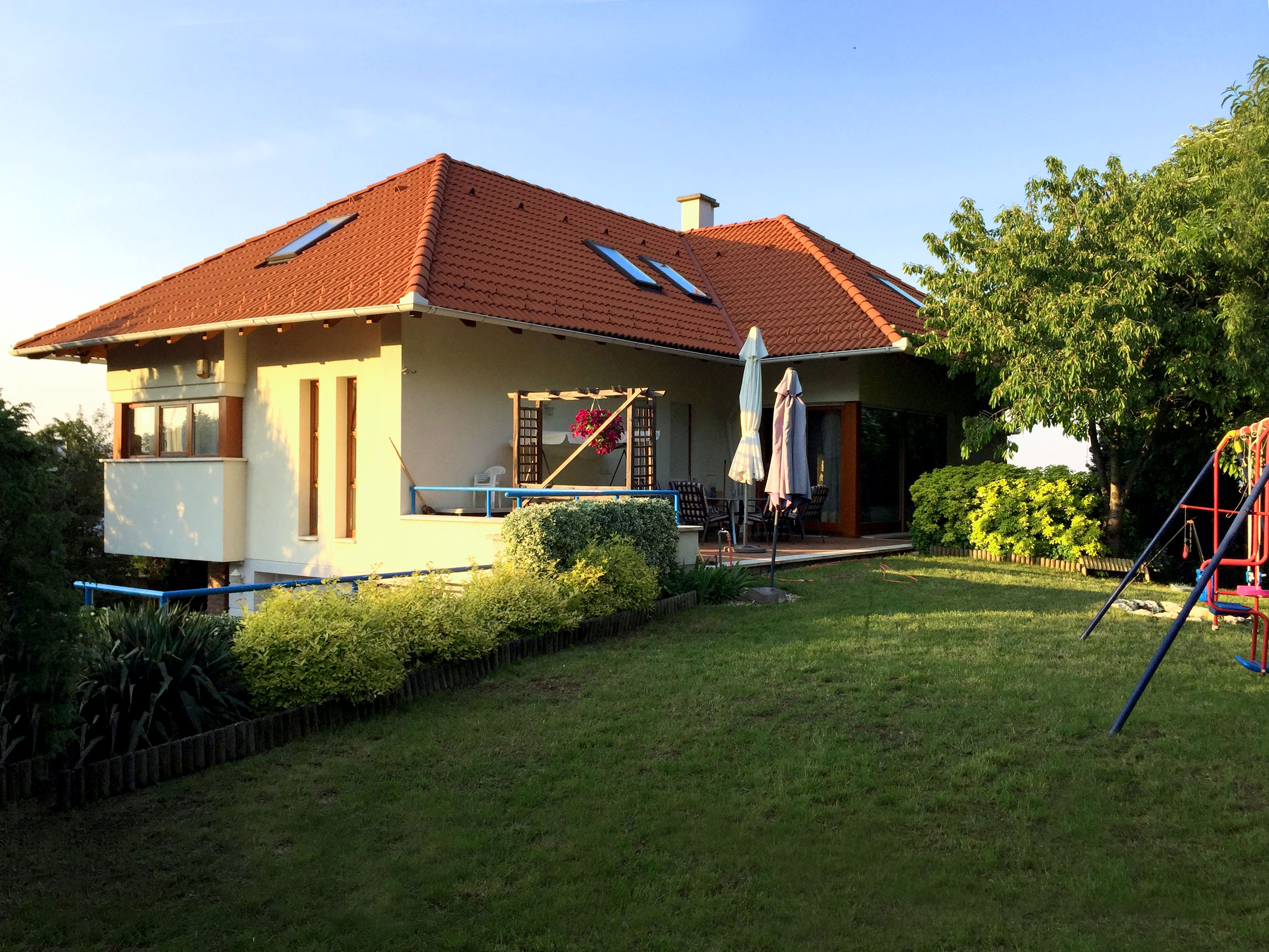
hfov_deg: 61.7
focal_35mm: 29
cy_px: 476
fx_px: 1063
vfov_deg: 48.2
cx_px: 634
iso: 32
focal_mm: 4.15
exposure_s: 1/706
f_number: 2.2
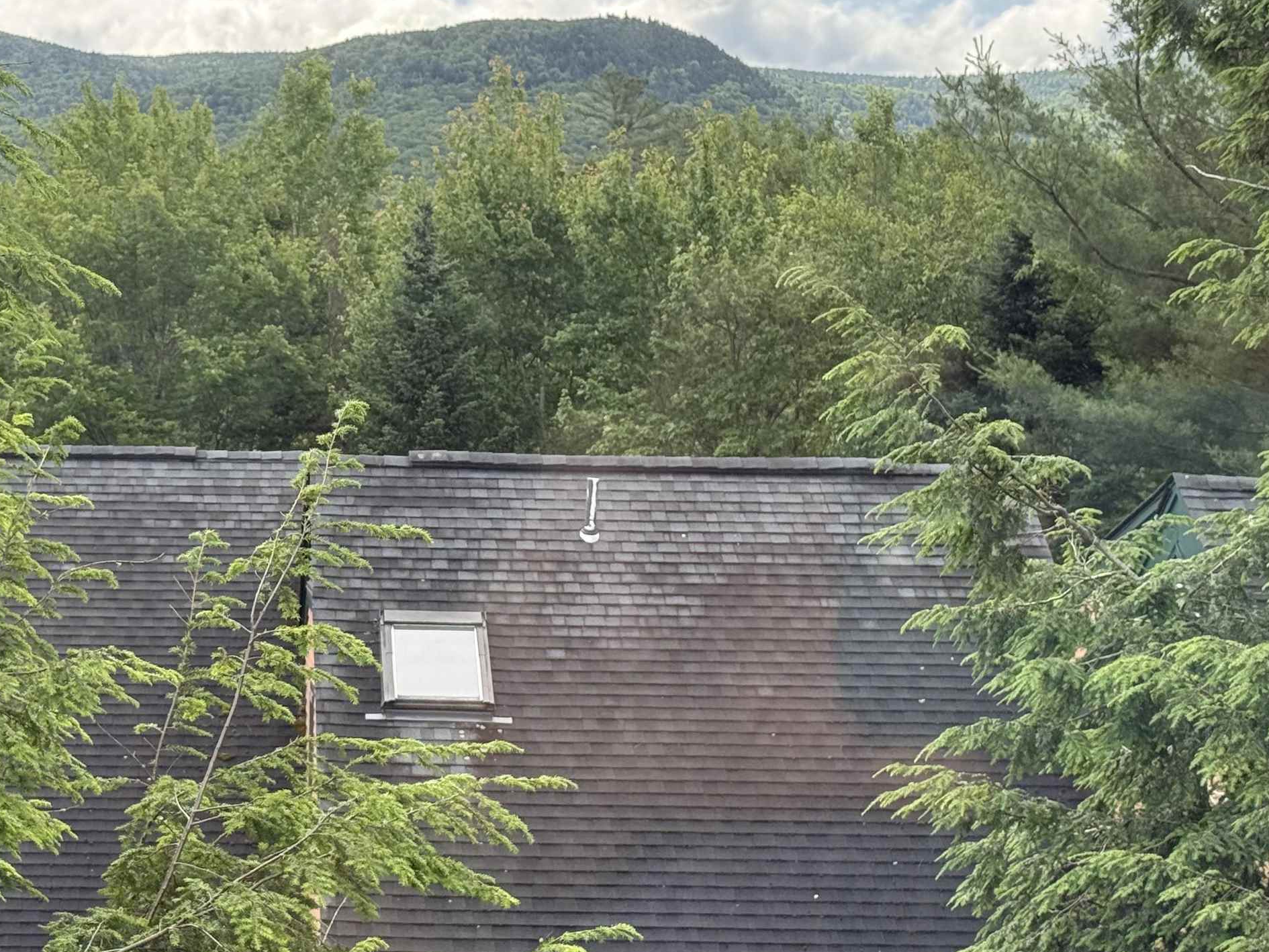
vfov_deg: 18.9
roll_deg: -0.9
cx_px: 381
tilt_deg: -0.4
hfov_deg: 24.8
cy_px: 479
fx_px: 2860
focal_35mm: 78
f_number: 1.78
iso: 80
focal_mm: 6.76
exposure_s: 1/706
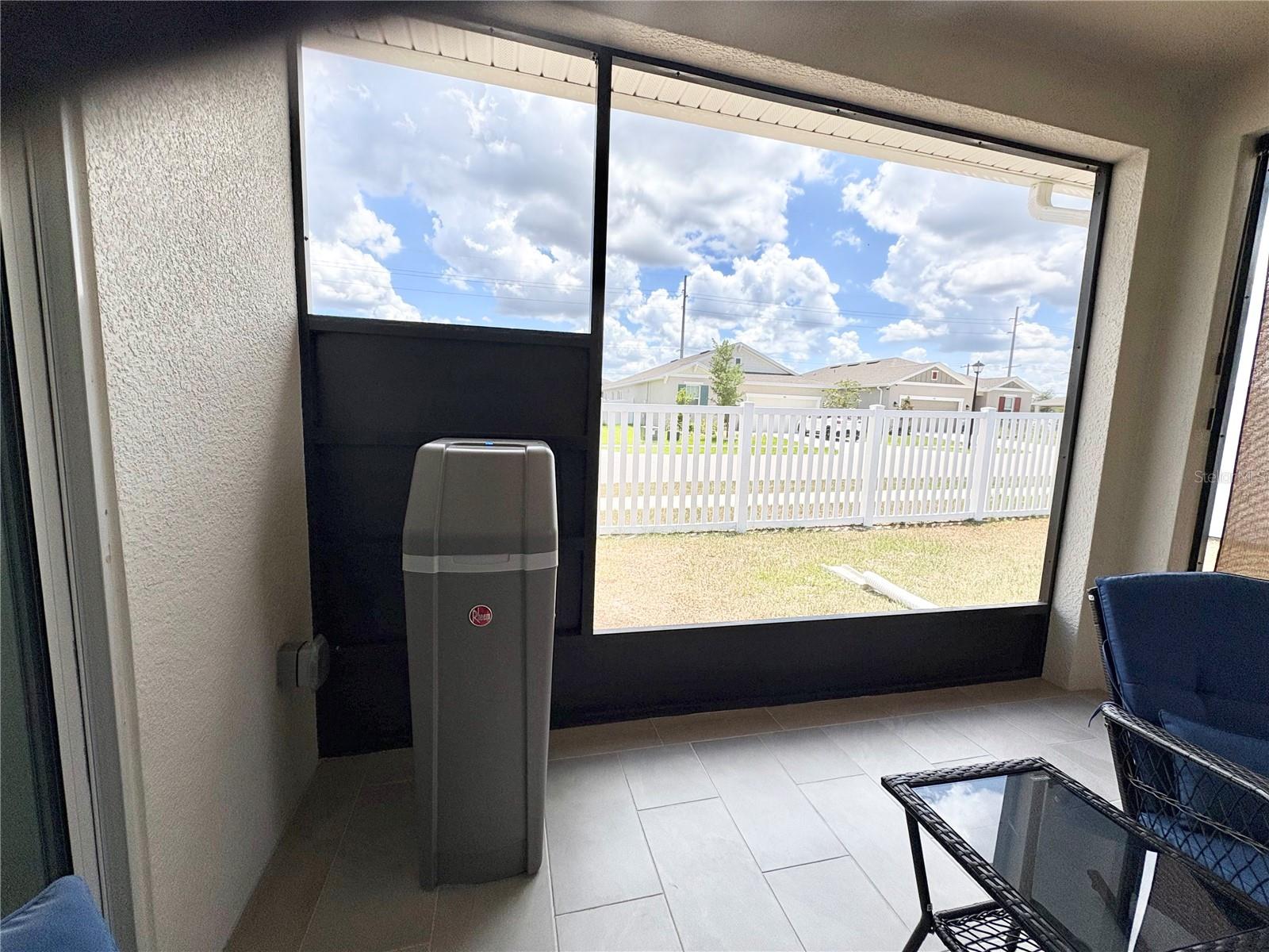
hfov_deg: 102.1
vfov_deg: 85.7
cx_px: 634
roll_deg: -1.3
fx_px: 513
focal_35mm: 14
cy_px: 476
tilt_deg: -6.8
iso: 50
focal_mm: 2.22
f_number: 2.2
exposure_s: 1/1048
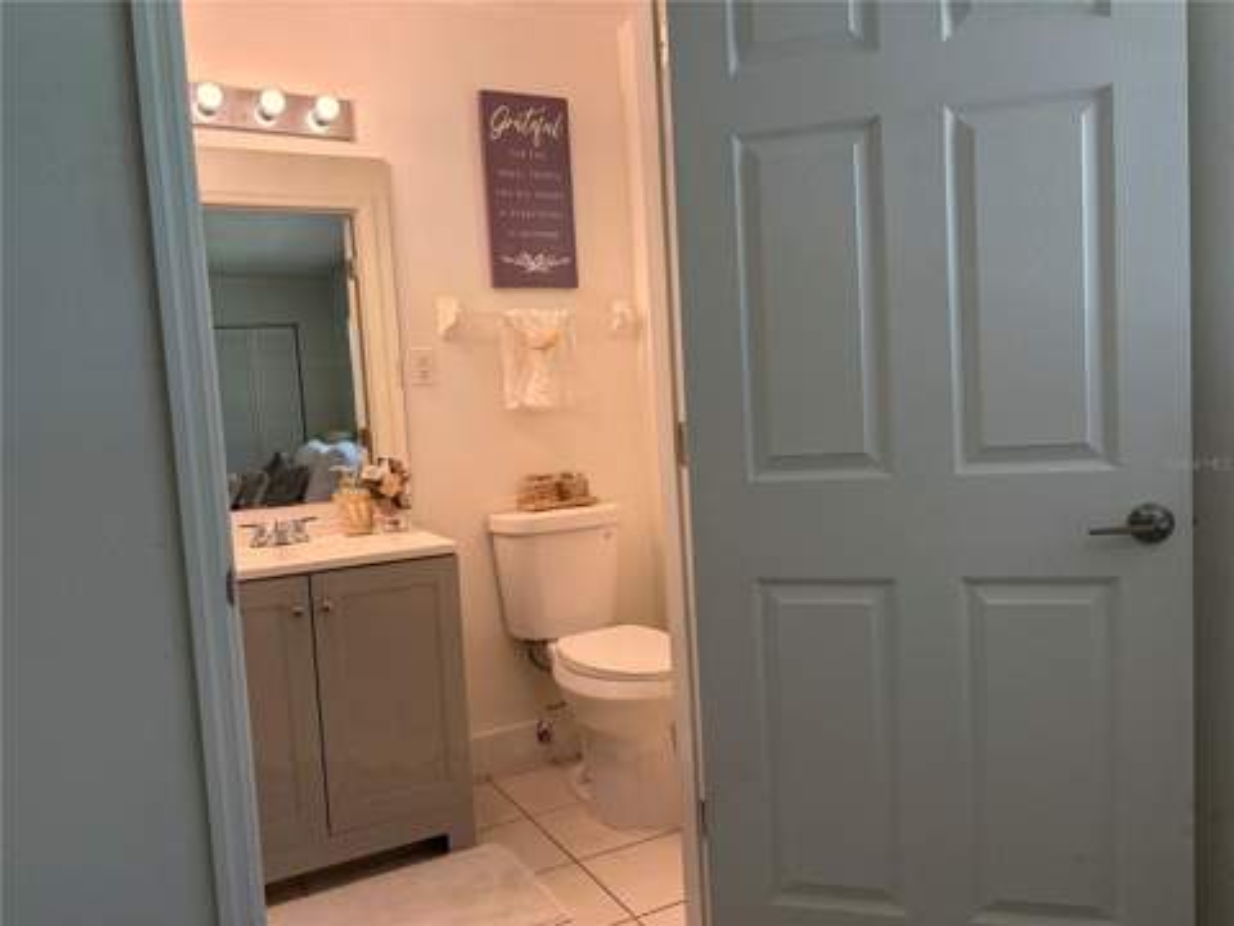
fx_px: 927
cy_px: 463
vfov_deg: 53.1
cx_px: 617
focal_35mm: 26
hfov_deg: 67.3
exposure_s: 1/145
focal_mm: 5.96
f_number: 1.6
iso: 125
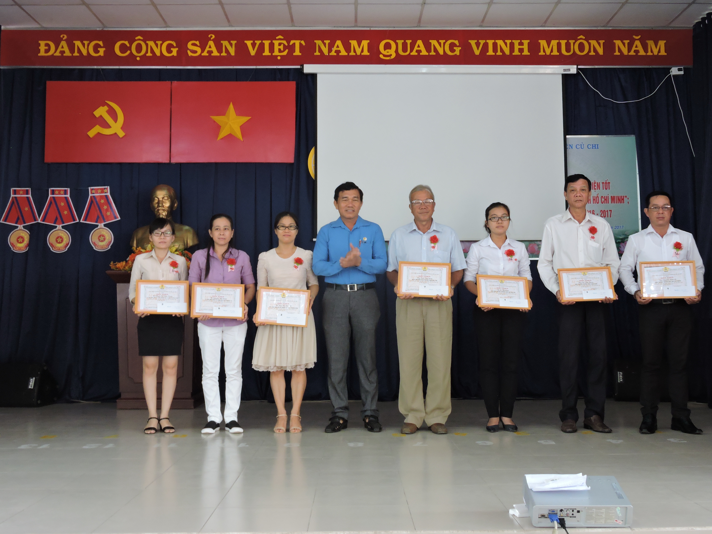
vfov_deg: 36.0
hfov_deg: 46.8
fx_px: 823
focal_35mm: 40
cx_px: 356
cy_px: 267
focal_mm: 7.2
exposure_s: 1/15
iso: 400
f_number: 3.8
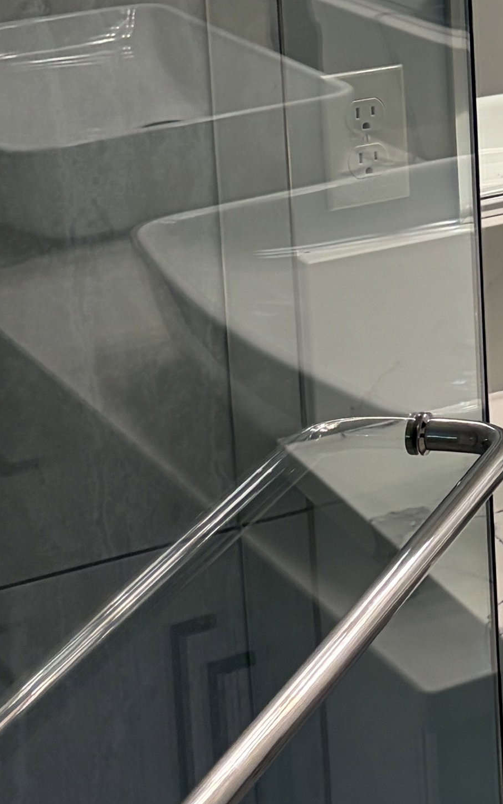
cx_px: 1005
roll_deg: +0.5
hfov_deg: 10.9
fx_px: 2390
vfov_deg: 18.4
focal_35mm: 109
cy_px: -81
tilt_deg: -9.6
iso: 80
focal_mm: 5.96
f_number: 1.6
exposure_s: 1/208
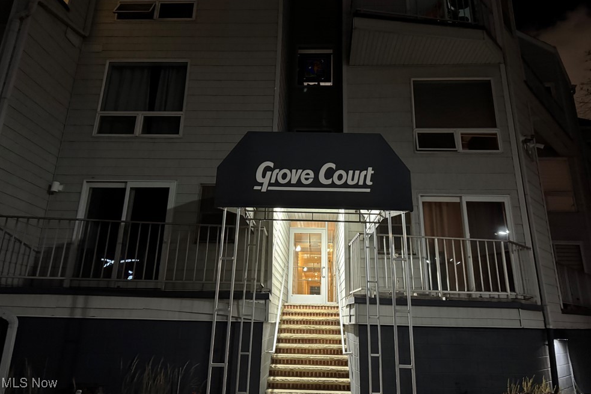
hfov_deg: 69.4
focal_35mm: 26
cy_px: 165
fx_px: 427
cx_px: 306
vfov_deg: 49.3
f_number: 1.78
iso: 1250
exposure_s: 1/30
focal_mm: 6.76
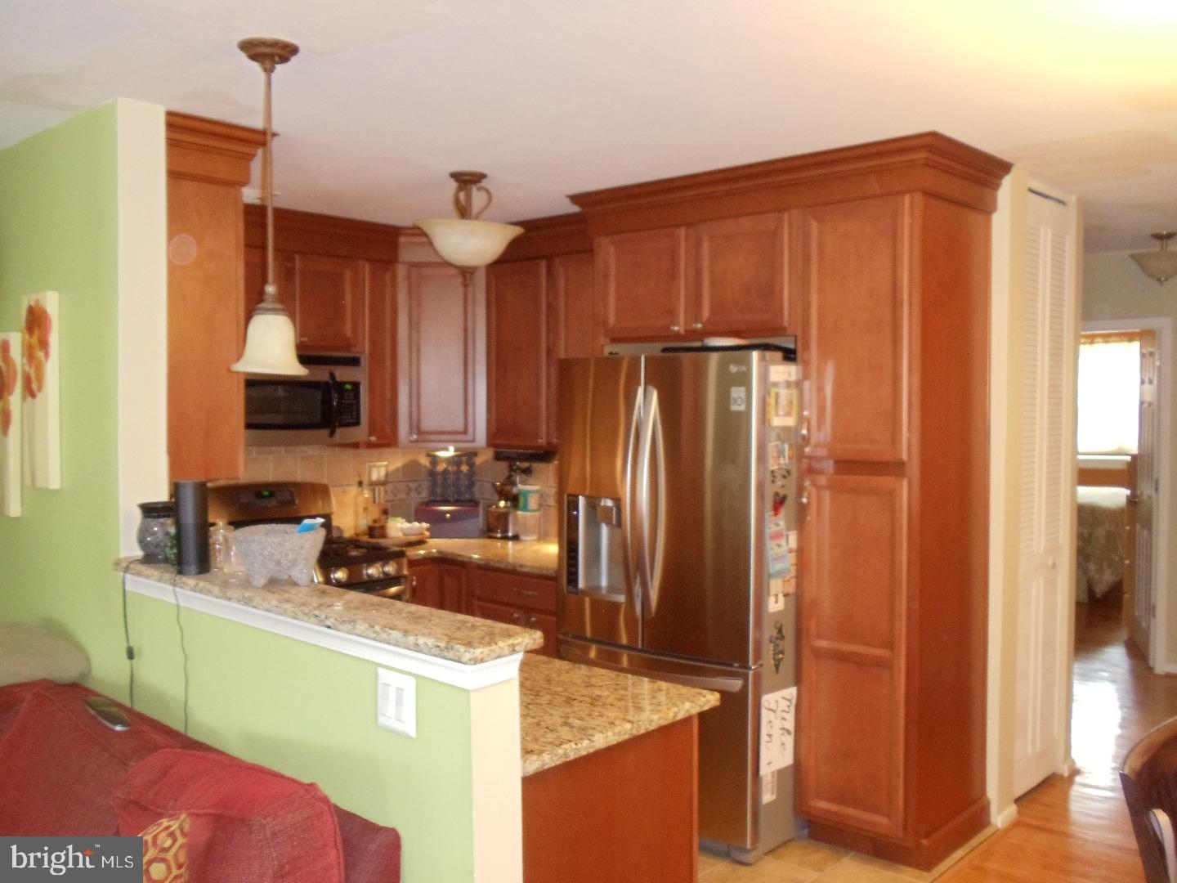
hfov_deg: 42.9
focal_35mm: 44
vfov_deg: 32.9
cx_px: 588
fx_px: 1496
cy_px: 442
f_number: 3.5
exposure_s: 1/8
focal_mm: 6
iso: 400
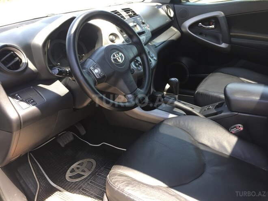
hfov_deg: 61.7
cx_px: 134
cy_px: 100
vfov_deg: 48.2
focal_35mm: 29
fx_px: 225
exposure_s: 1/103
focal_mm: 4.15
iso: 32
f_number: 2.2
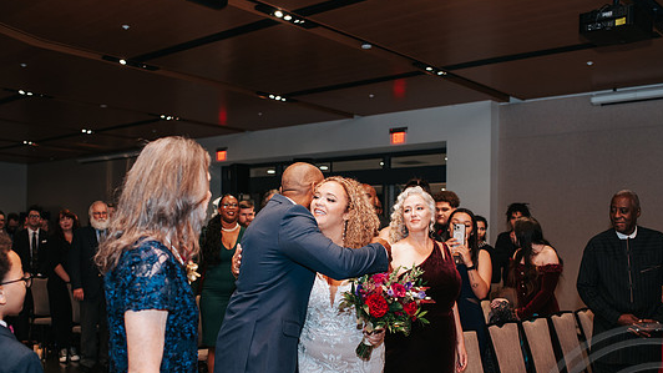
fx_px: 703
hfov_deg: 50.5
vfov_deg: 29.6
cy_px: 233
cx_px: 330
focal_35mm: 40
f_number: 2.8
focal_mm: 35
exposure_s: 1/200
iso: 1000
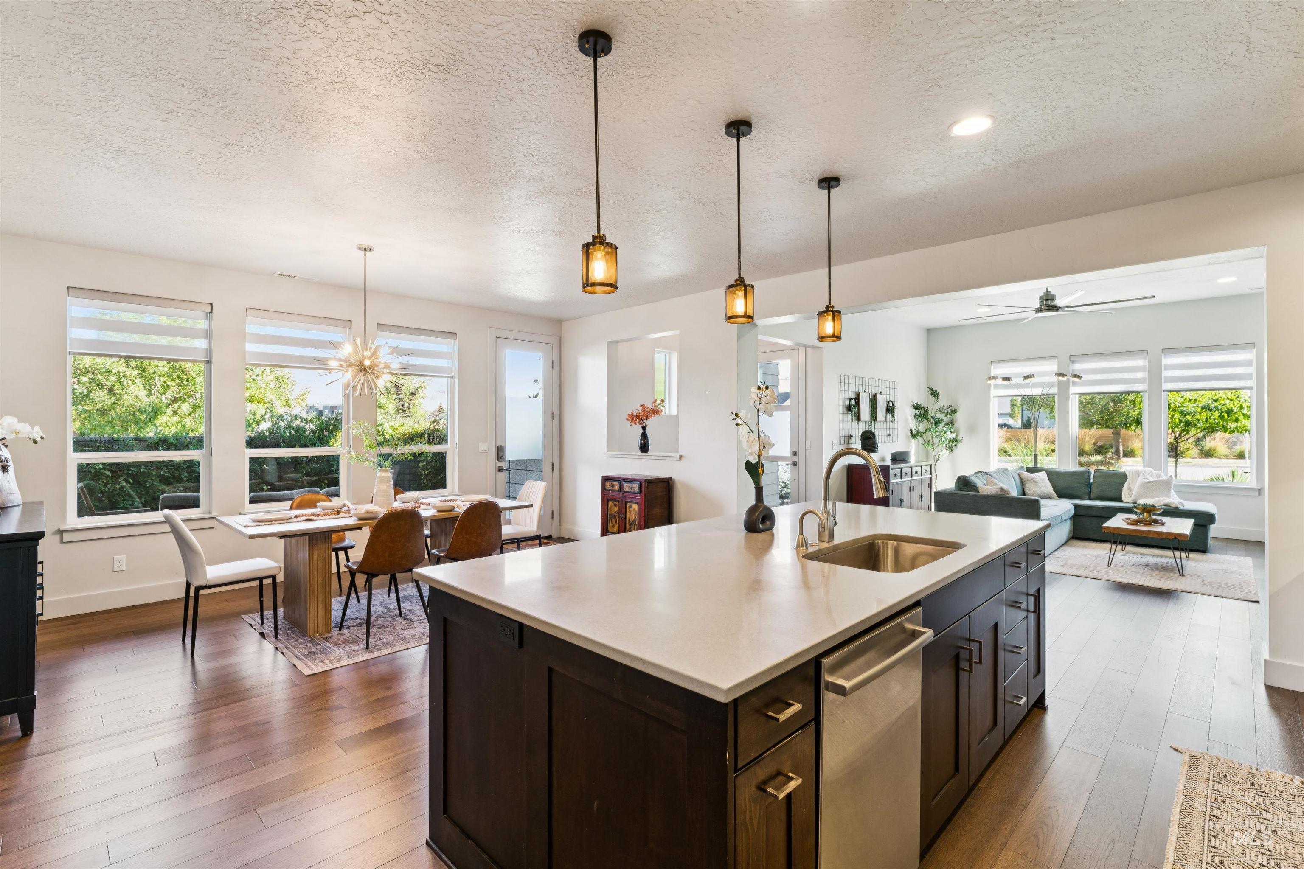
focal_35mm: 16
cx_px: 652
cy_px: 434
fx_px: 598
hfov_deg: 95.0
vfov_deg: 72.1
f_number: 13
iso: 400
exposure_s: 1/5
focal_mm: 16.5
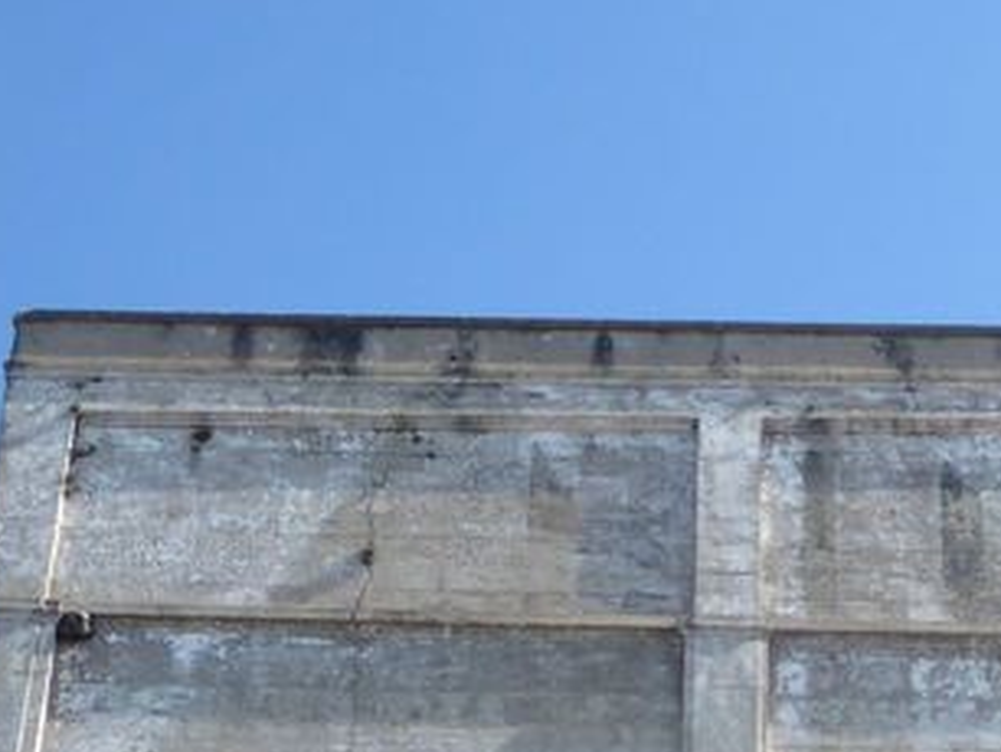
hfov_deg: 19.4
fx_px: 2720
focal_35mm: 94
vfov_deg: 15.4
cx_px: 1263
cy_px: 762
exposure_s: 1/400
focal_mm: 6.3
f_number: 3.7
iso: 80
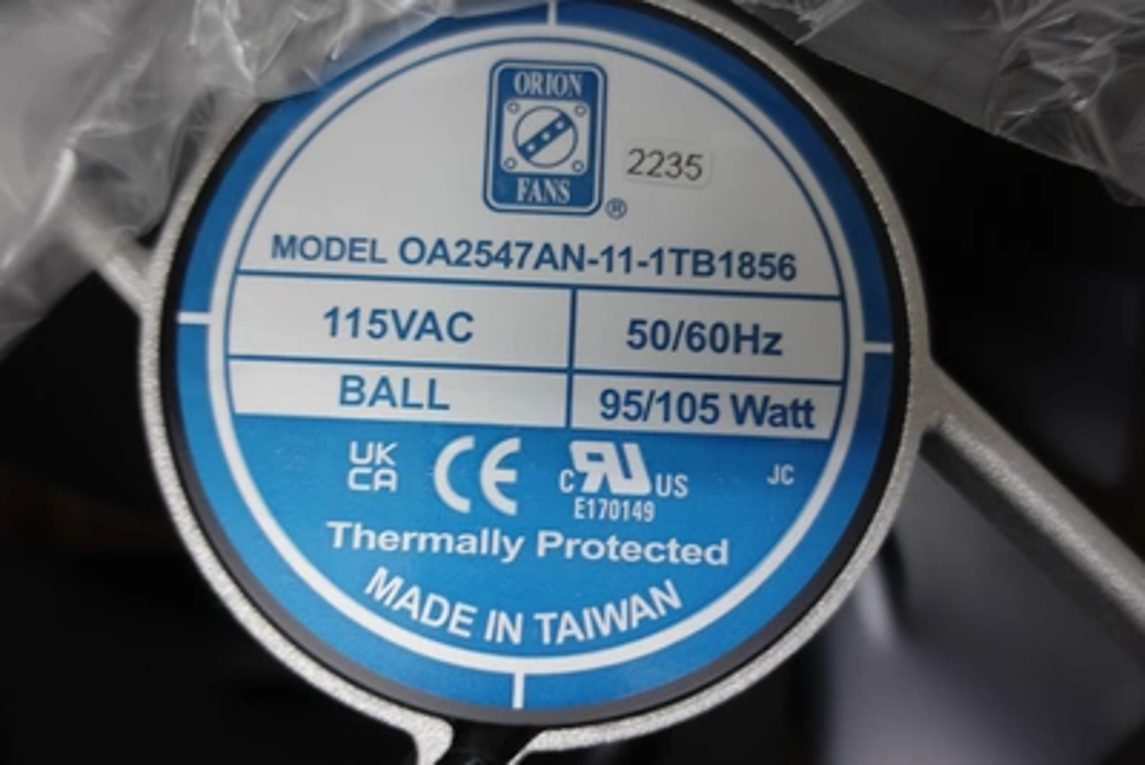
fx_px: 764
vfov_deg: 53.2
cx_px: 572
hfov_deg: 73.7
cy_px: 382
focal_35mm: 24
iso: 200
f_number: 1.8
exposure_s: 1/30
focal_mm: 8.8
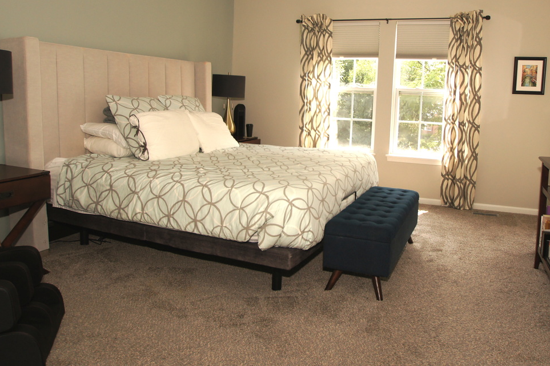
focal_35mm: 28
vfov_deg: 45.9
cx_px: 329
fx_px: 425
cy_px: 126
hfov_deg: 65.2
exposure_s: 1/160
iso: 160
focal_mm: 11
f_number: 4.5
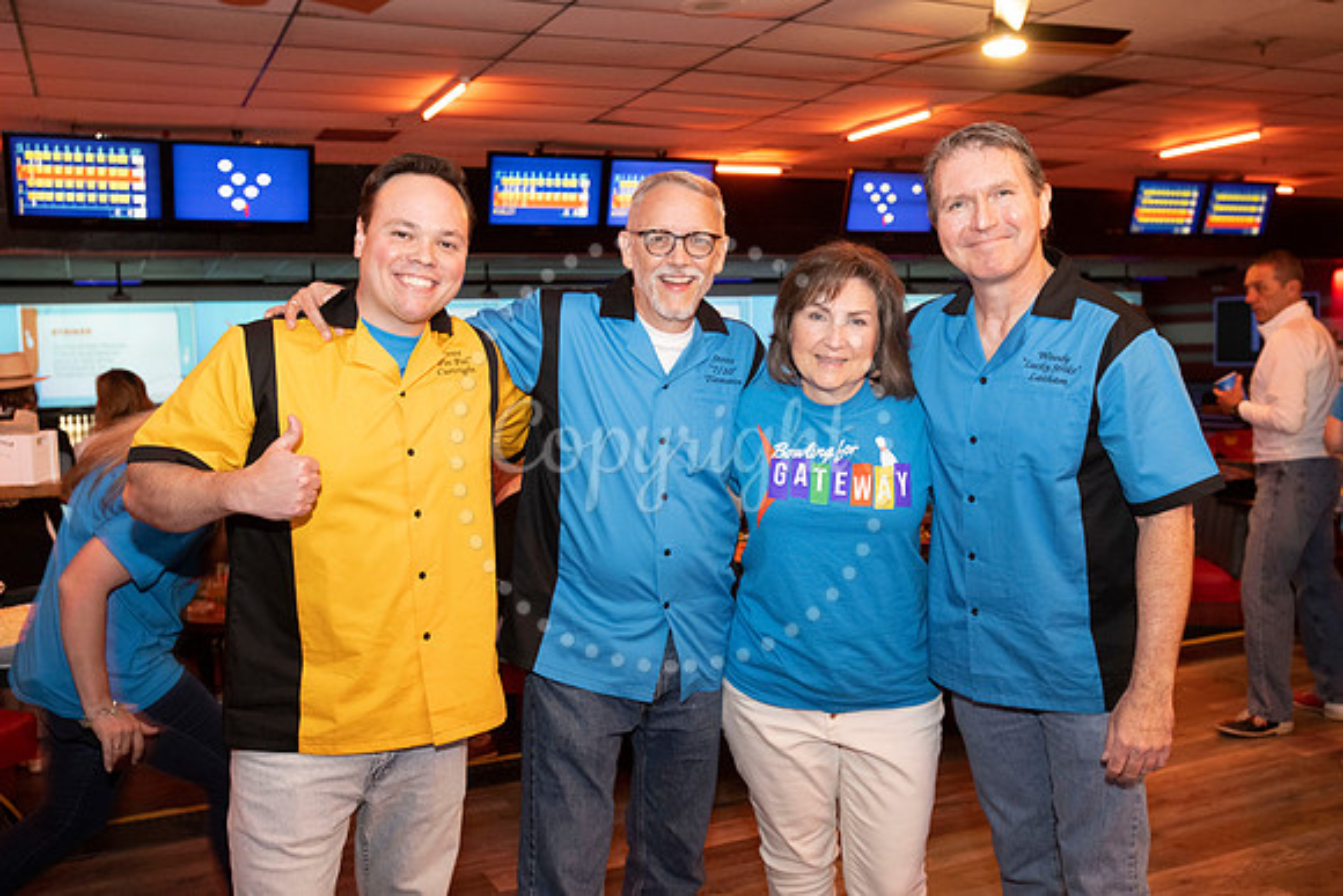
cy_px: 448
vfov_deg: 37.9
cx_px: 672
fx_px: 1306
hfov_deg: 54.4
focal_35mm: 35
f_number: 5.6
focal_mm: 35
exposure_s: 1/80
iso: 2500
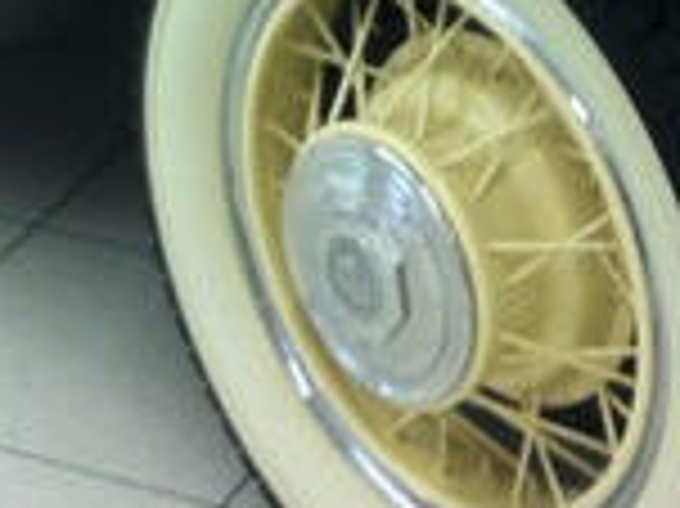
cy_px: -575
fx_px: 3651
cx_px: 140
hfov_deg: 10.6
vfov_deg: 7.6
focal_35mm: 186
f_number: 2.8
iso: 125
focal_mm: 3.85
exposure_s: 1/17
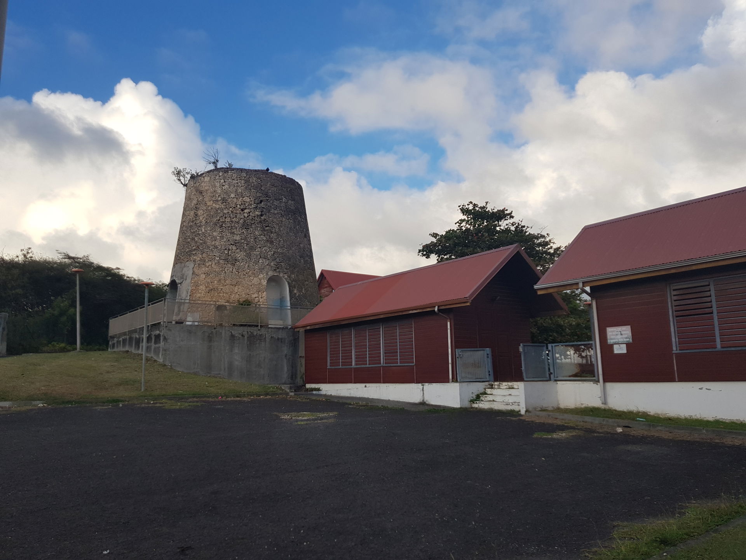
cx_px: 373
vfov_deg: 53.1
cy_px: 280
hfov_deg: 67.3
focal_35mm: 26
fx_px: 560
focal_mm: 4.2
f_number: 1.7
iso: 40
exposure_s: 1/1376
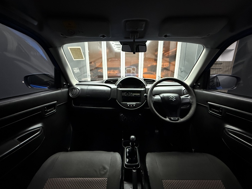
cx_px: 126
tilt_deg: -13.3
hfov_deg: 102.1
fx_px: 102
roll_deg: -0.4
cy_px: 94
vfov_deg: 85.7
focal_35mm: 14
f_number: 2.2
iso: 800
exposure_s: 1/50
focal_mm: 2.22
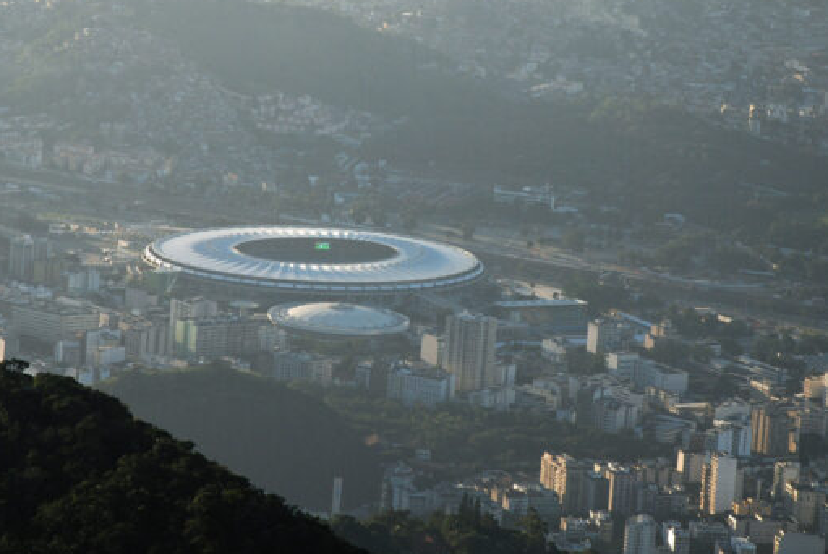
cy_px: 237
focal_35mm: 215
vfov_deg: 6.4
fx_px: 4943
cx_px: 391
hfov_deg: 9.6
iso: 200
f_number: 5.6
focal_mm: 105
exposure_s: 1/500
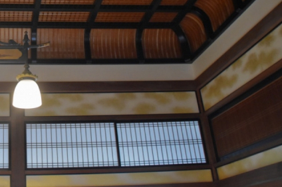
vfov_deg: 25.7
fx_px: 399
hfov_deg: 36.6
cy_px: 22
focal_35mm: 51
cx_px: 31
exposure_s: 1/125
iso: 3200
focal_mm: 18
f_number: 3.5
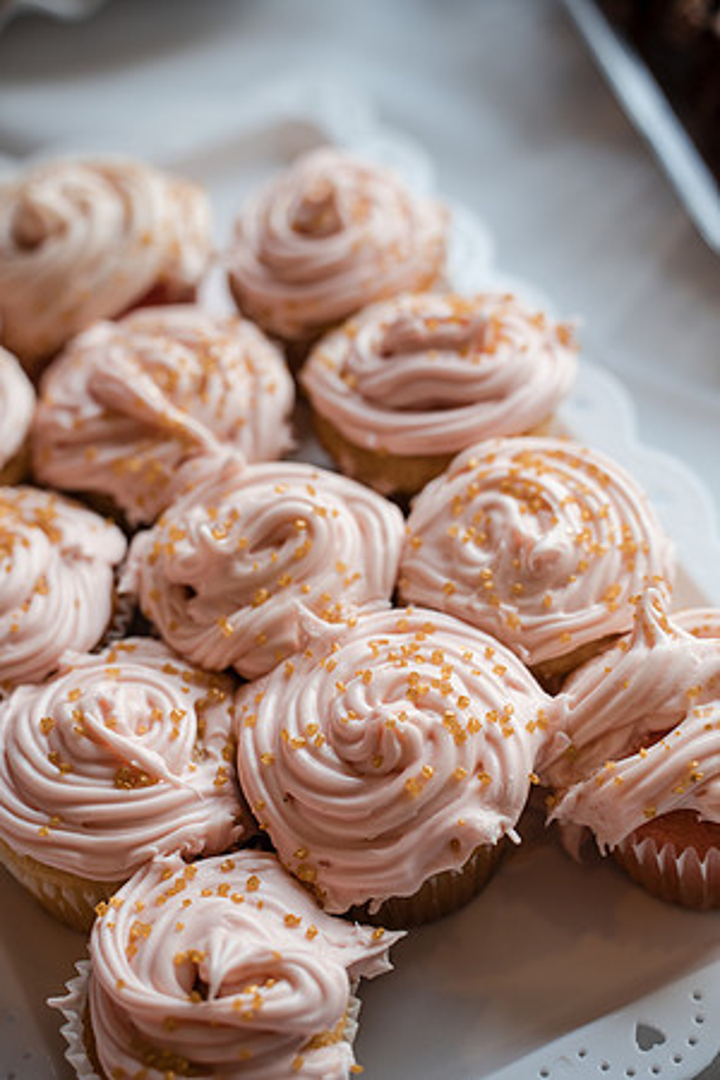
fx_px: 2190
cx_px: 360
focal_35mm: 73
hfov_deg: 18.7
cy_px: 540
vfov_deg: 27.7
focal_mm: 73
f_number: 4
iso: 800
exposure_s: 1/250
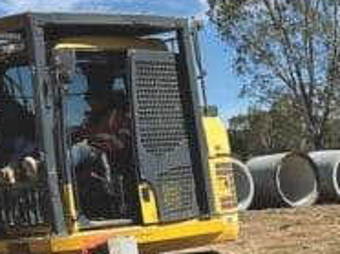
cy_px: 487
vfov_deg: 13.3
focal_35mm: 97
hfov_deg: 19.2
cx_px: 397
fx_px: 952
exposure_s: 1/3472
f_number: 1.78
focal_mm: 6.86
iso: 80
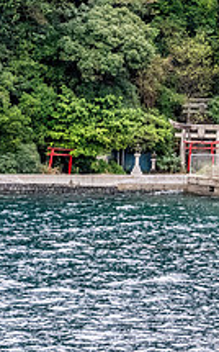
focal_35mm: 281
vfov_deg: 7.4
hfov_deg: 4.6
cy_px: -56
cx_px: 515
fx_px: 2689
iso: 4500
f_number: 8
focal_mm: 70
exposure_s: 1/100
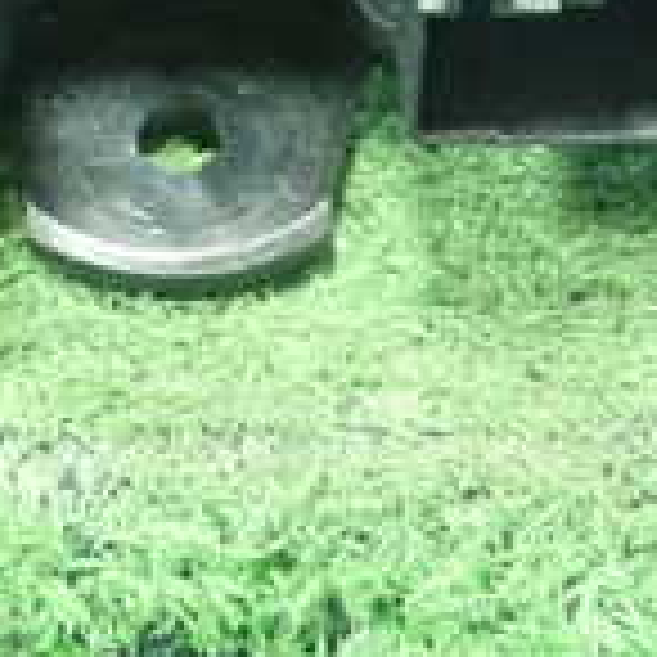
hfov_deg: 15.9
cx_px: 184
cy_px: -225
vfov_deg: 15.2
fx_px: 2341
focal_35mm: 109
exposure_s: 1/80
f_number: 2.3
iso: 800
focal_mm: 5.5
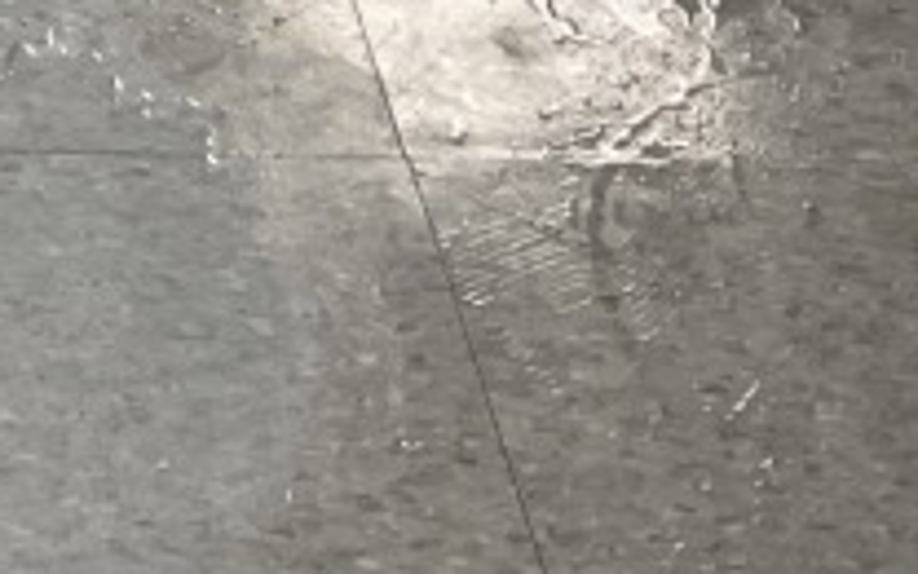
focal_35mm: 151
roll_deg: +1.0
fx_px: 3778
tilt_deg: -39.9
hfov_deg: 12.1
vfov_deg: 8.3
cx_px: -1015
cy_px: -552
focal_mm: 3
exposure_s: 1/60
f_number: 1.8
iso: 64
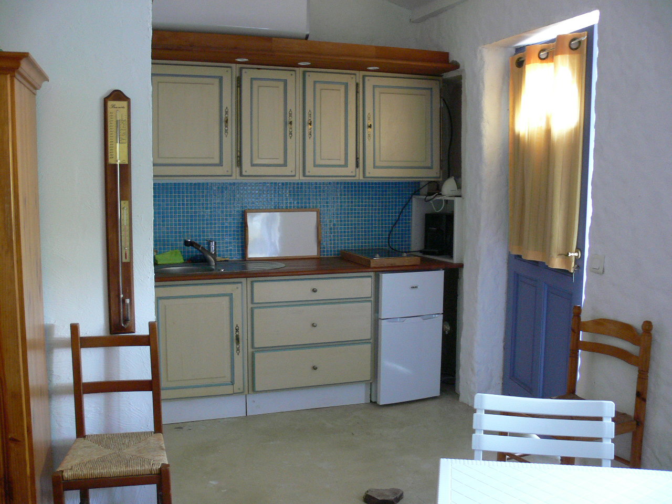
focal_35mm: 35
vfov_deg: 40.7
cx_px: 336
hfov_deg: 52.6
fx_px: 679
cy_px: 252
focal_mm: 7.4
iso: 200
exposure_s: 1/5
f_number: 2.8
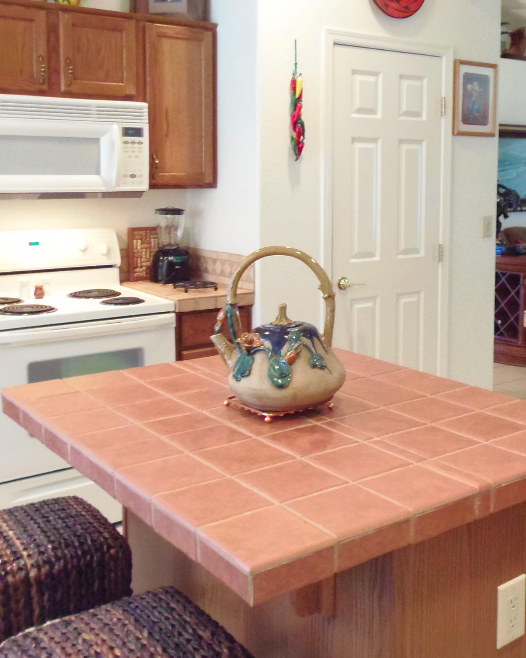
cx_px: 322
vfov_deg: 45.6
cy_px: 265
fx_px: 779
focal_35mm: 40
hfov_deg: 37.2
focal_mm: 4.3
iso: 400
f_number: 2.9
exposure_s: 1/15
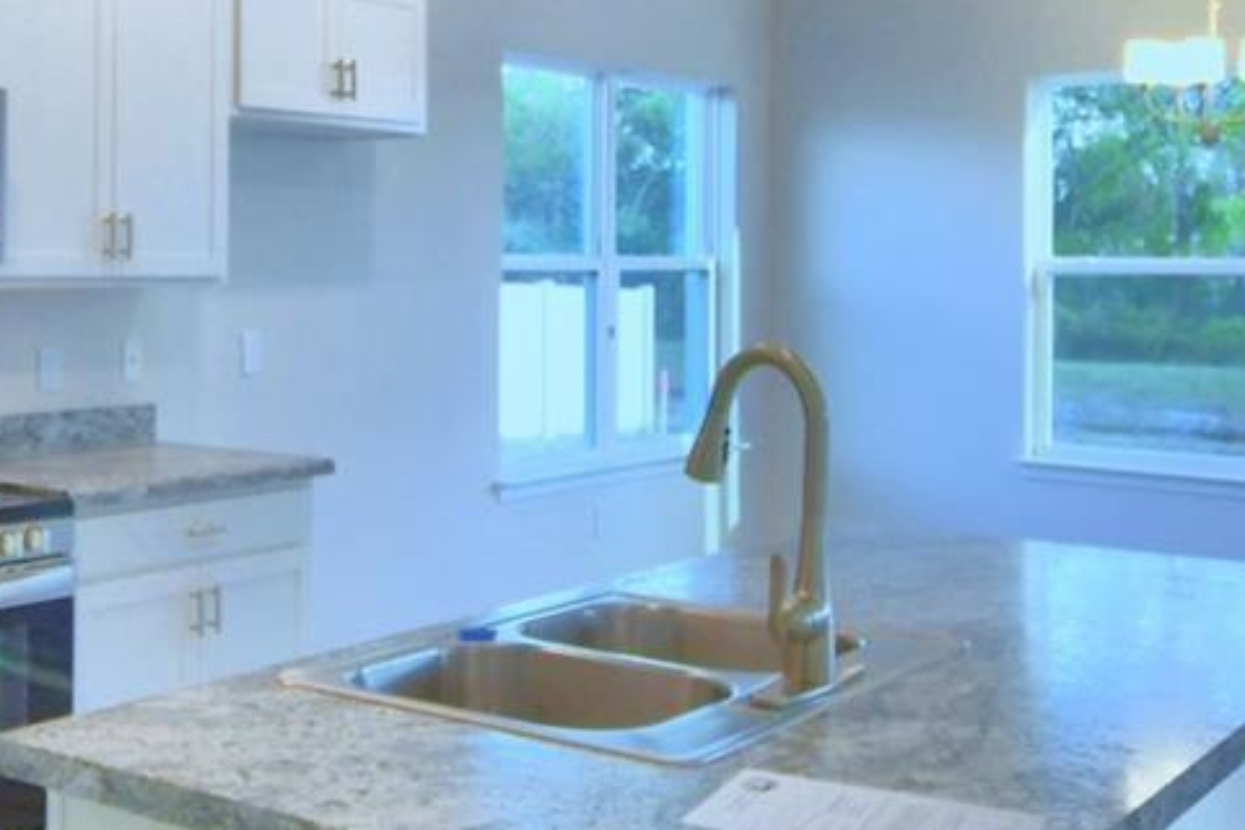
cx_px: 210
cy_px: 239
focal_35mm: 50
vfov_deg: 26.7
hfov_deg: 37.8
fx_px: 1729
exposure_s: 1/125
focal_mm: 10
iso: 360
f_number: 4.5
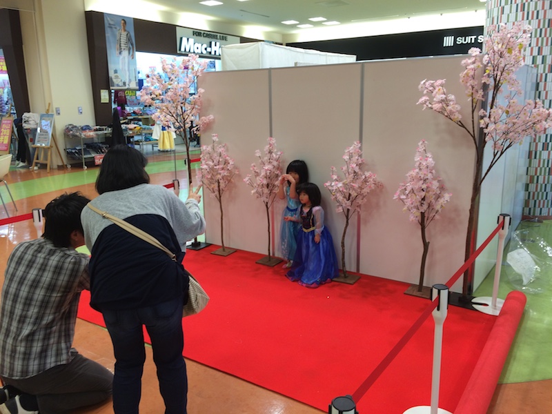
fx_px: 462
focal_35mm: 29
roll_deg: +1.1
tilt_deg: -12.4
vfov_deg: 48.2
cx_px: 276
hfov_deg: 61.7
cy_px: 207
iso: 40
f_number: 2.2
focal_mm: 4.15
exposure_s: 1/30
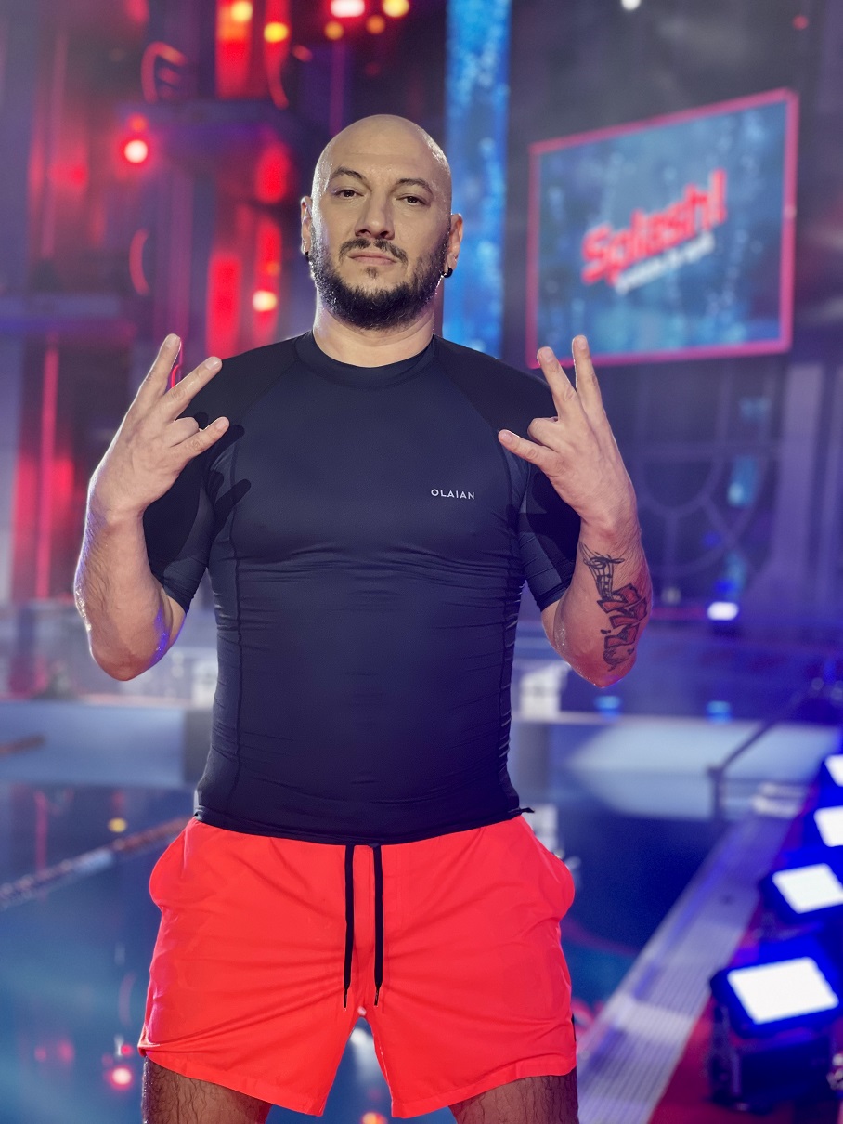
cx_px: 422
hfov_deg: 22.9
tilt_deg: -1.3
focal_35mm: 64
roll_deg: -1.8
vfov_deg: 30.3
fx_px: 2077
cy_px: 562
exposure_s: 1/120
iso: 125
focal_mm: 7.5
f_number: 2.2
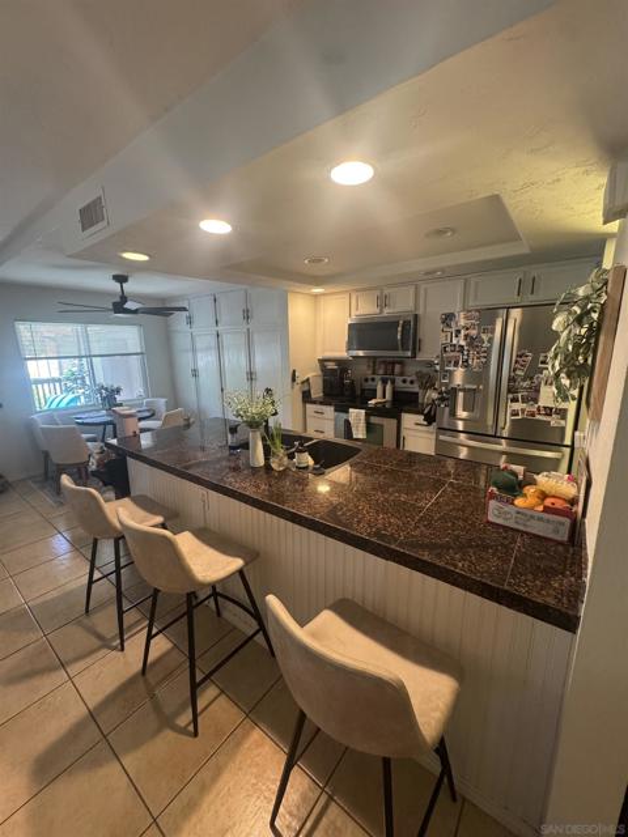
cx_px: 314
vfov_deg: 102.1
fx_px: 339
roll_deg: +1.2
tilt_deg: -11.7
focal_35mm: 14
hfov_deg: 85.7
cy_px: 418
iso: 320
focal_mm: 2.22
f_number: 2.2
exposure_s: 1/60
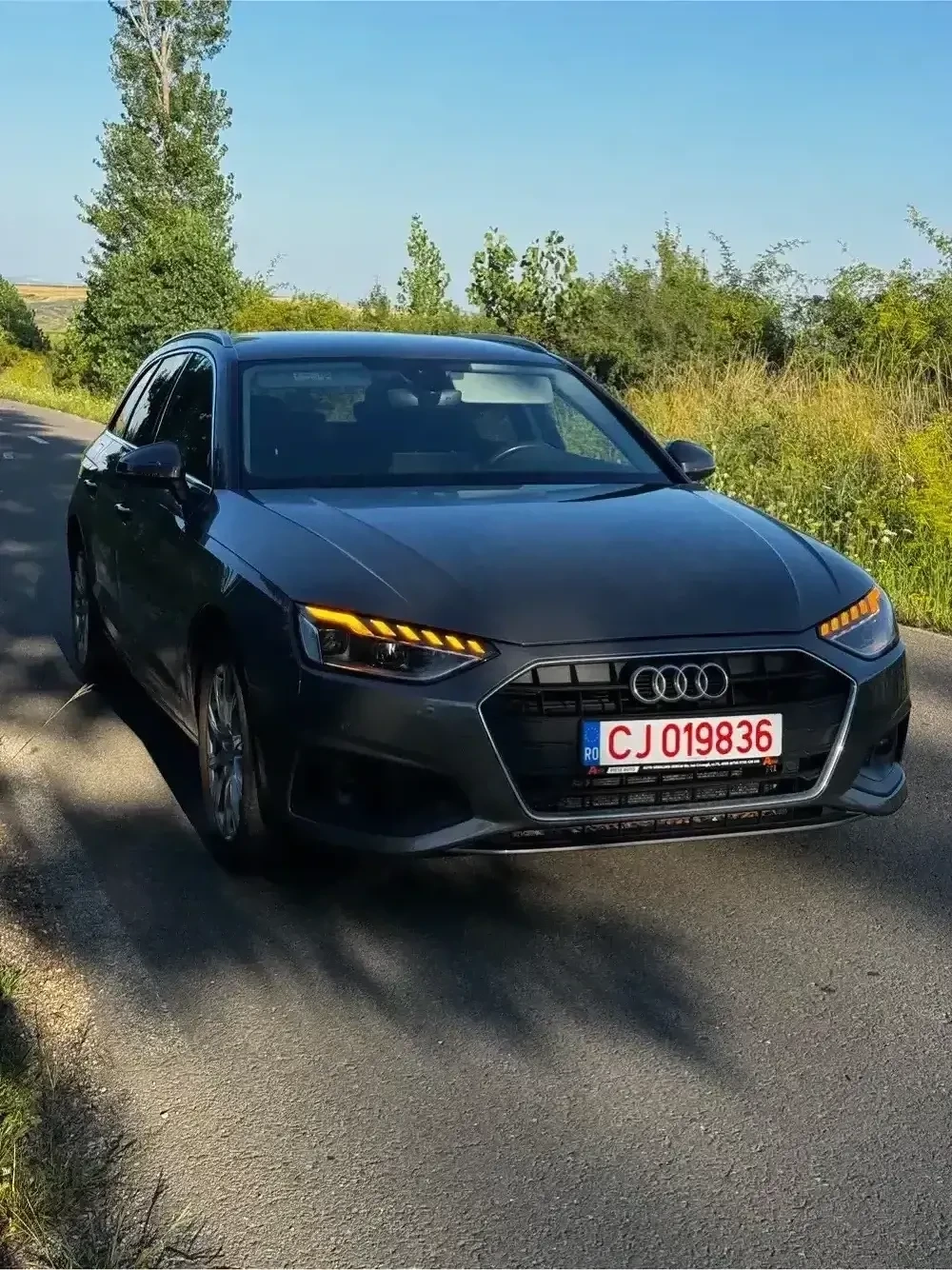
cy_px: 635
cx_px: 476
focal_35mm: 48
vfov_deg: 39.7
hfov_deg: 30.3
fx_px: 1761
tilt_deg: -10.5
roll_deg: -3.4
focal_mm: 6.76
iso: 64
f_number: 1.78
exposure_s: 1/2179
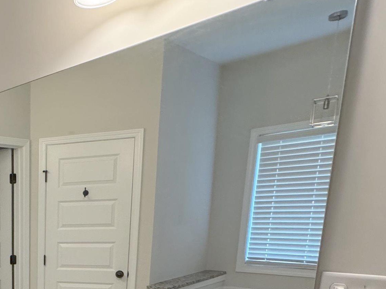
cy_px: 302
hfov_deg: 39.0
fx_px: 424
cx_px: -51
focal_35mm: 38
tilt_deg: -11.2
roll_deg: +1.5
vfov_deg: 33.8
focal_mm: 2.22
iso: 250
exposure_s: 1/120
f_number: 2.2
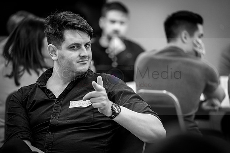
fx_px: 1338
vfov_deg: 6.6
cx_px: 120
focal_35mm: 209
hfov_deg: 9.8
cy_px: 73
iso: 3200
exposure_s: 1/200
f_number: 2.8
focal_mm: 200
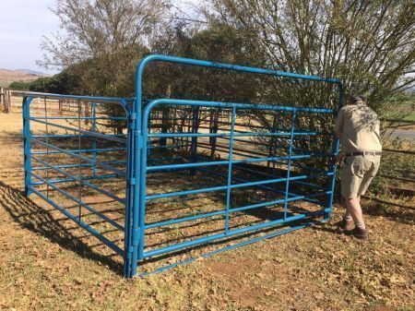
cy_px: 156
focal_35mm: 29
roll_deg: -0.7
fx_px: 347
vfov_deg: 48.2
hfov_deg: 61.7
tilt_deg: -9.5
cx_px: 208
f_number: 2.2
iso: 25
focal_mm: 4.15
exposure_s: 1/836
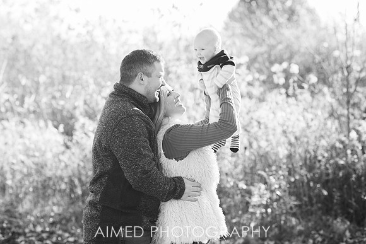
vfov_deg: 16.1
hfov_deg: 23.9
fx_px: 864
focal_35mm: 85
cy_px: 122
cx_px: 183
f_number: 3.2
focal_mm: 85
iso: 100
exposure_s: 1/200
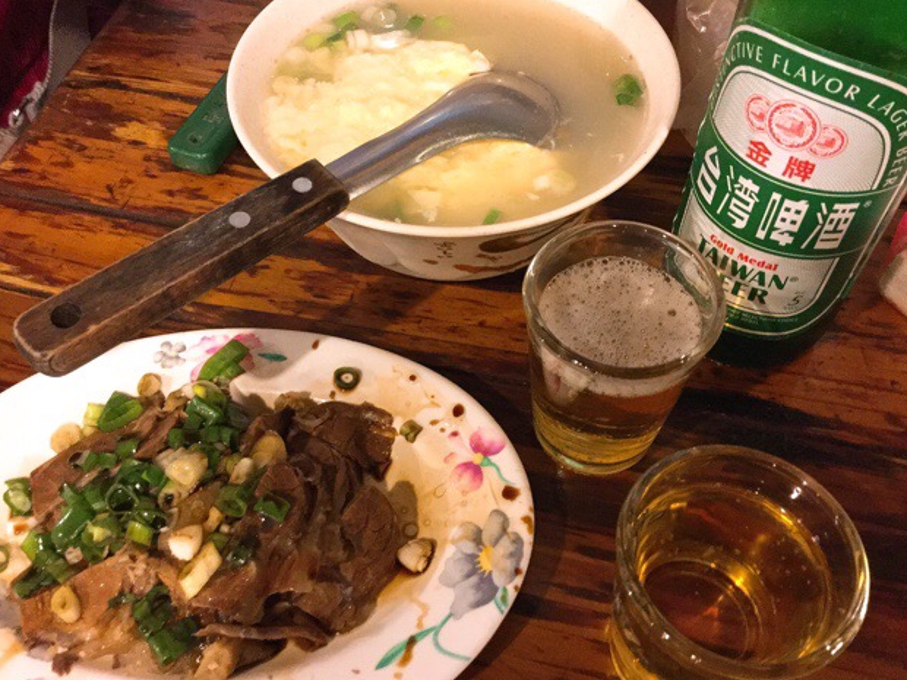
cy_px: 344
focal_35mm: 32
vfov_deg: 44.2
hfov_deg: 56.8
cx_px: 461
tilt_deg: -53.8
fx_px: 838
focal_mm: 3.3
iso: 500
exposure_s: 1/15
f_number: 2.4
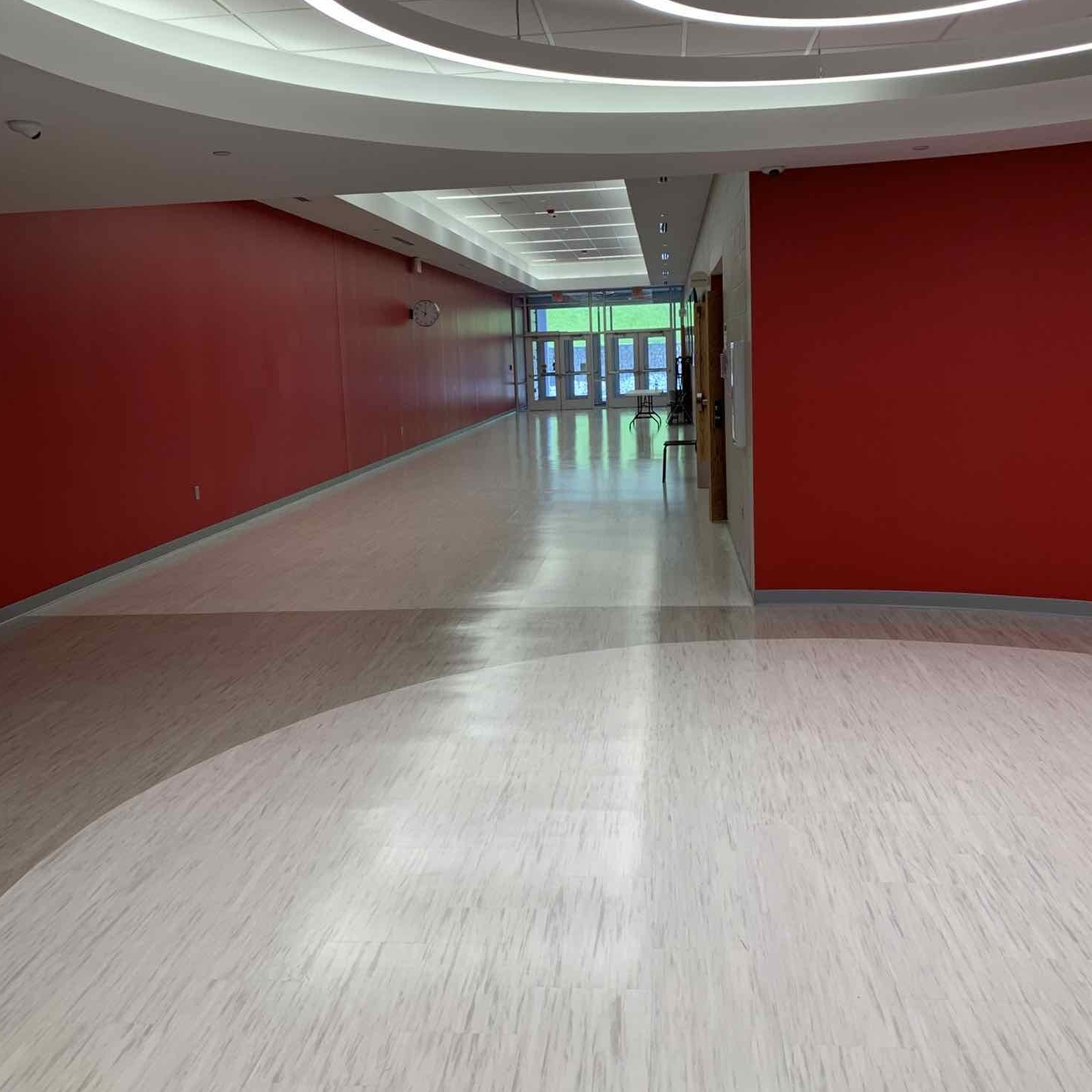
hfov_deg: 52.5
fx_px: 1106
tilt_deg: -5.5
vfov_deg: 52.4
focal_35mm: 31
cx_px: 543
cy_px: 476
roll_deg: +2.0
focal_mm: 4.25
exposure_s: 1/122
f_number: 1.8
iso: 40
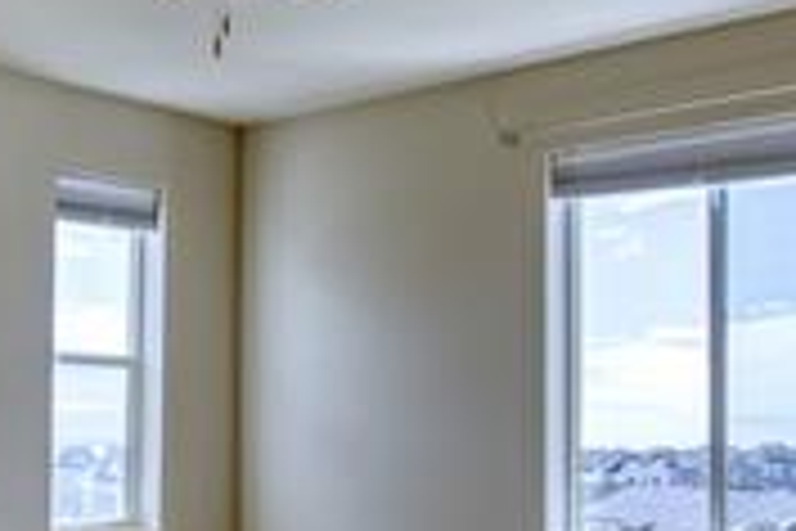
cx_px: 225
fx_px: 1282
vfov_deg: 23.0
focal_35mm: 58
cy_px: 428
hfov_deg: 34.0
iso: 500
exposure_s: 1/250
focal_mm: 16
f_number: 4
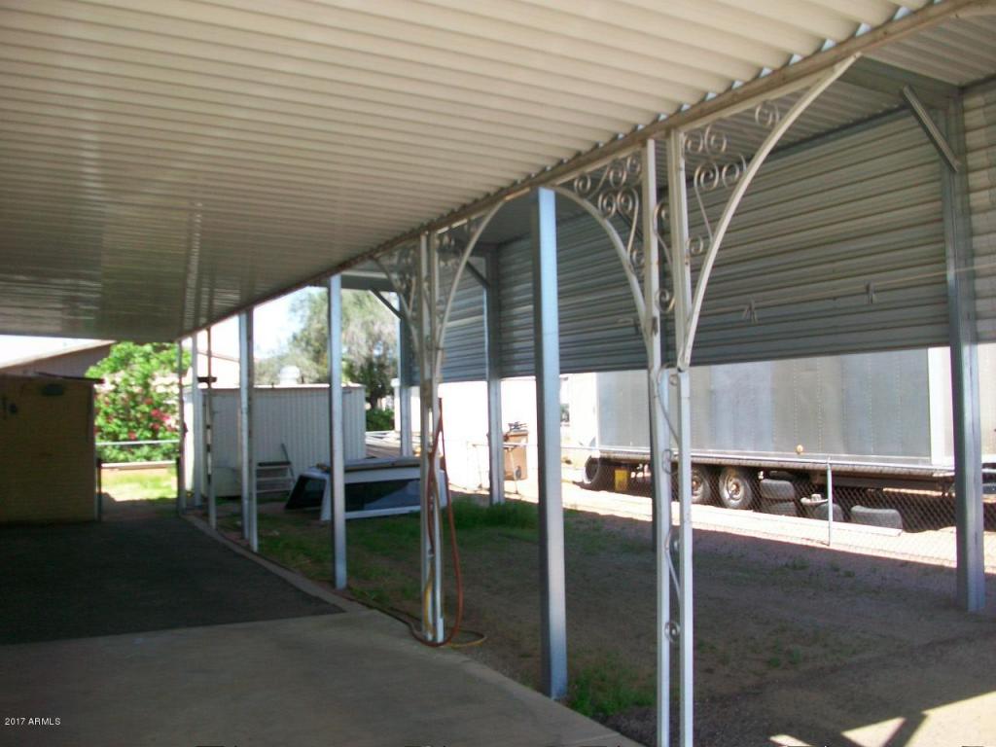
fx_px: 921
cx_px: 498
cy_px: 374
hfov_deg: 56.8
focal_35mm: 32
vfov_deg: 44.2
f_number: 2.8
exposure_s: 1/400
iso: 64
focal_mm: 5.7
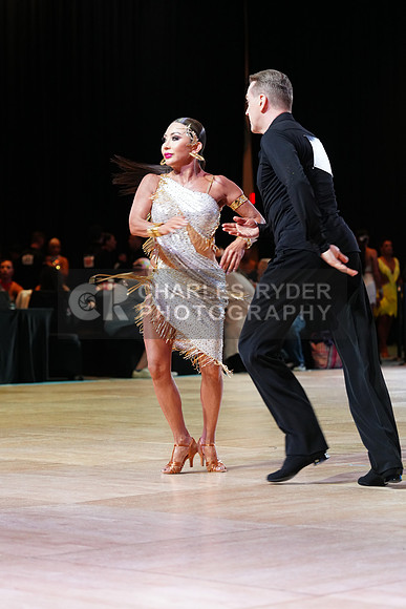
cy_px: 304
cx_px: 203
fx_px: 1843
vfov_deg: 18.8
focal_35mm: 109
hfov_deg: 12.6
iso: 2500
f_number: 4
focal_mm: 109
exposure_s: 1/250
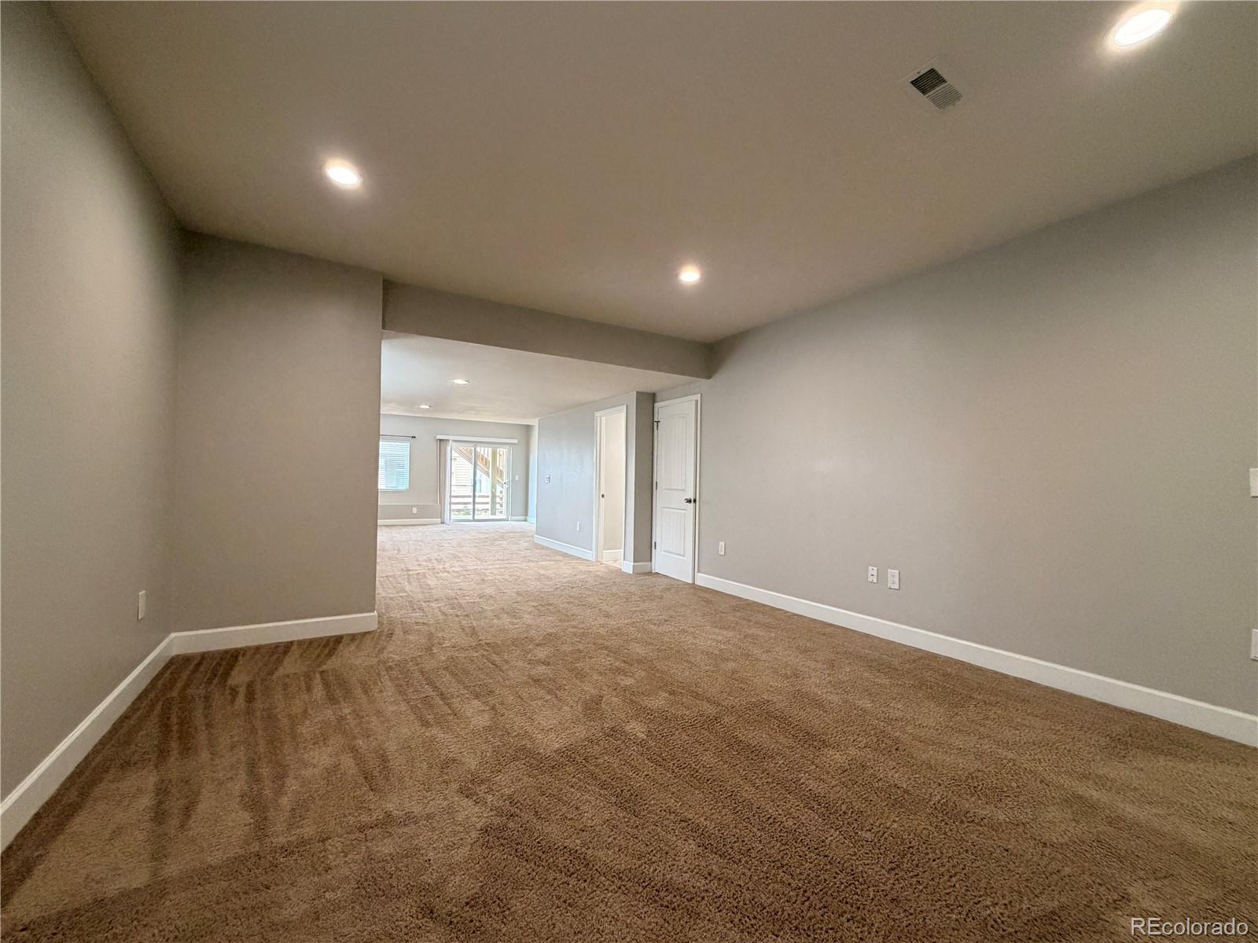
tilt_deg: +2.6
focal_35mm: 14
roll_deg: -1.2
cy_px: 472
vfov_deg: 85.7
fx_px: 509
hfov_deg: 102.1
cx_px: 629
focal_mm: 2.22
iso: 400
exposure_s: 1/60
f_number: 2.2
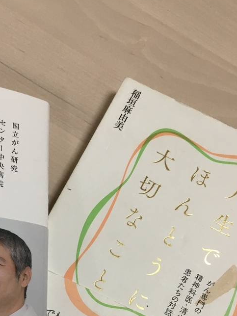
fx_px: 493
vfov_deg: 34.4
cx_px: 54
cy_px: 256
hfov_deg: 26.6
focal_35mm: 54
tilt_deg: -76.9
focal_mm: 4.15
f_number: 2.2
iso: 32
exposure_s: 1/30
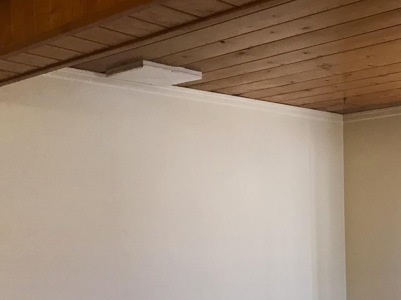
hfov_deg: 28.3
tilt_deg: -6.7
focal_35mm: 64
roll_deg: -0.4
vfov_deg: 21.8
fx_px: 741
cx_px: 407
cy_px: 327
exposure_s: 1/30
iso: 32
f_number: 1.8
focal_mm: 3.99
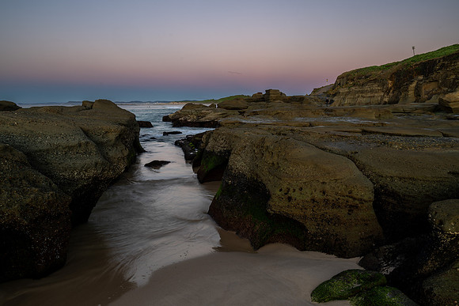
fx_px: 363
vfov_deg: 45.7
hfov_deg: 64.5
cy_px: 153
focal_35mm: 28
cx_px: 230
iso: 32
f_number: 11
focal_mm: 28.5
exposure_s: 1/2
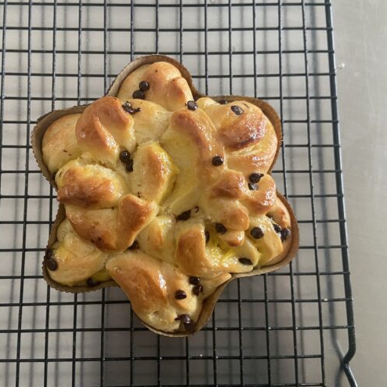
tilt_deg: -84.1
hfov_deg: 52.3
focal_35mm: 31
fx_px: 392
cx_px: 159
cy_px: 195
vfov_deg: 52.5
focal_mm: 4.25
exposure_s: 1/60
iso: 320
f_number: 1.8
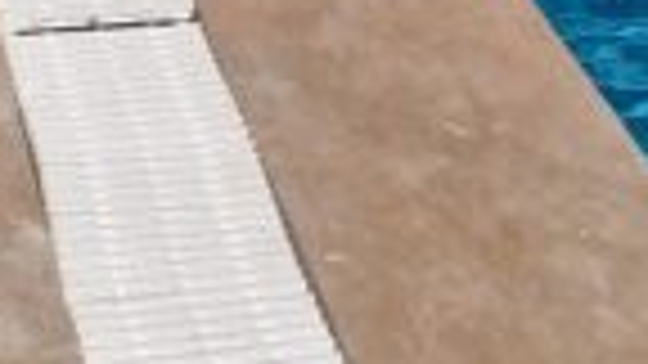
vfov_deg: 5.8
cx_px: 544
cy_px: -1070
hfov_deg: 12.0
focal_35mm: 178
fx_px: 3058
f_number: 1.8
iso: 50
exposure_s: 1/2368
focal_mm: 6.4
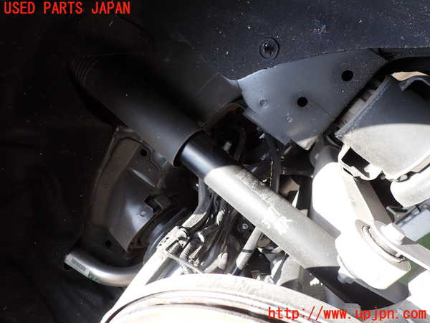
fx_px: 311
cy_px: 162
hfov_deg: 69.4
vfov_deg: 54.9
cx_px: 215
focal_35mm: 25
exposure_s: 1/125
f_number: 2.8
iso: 100
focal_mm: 4.5
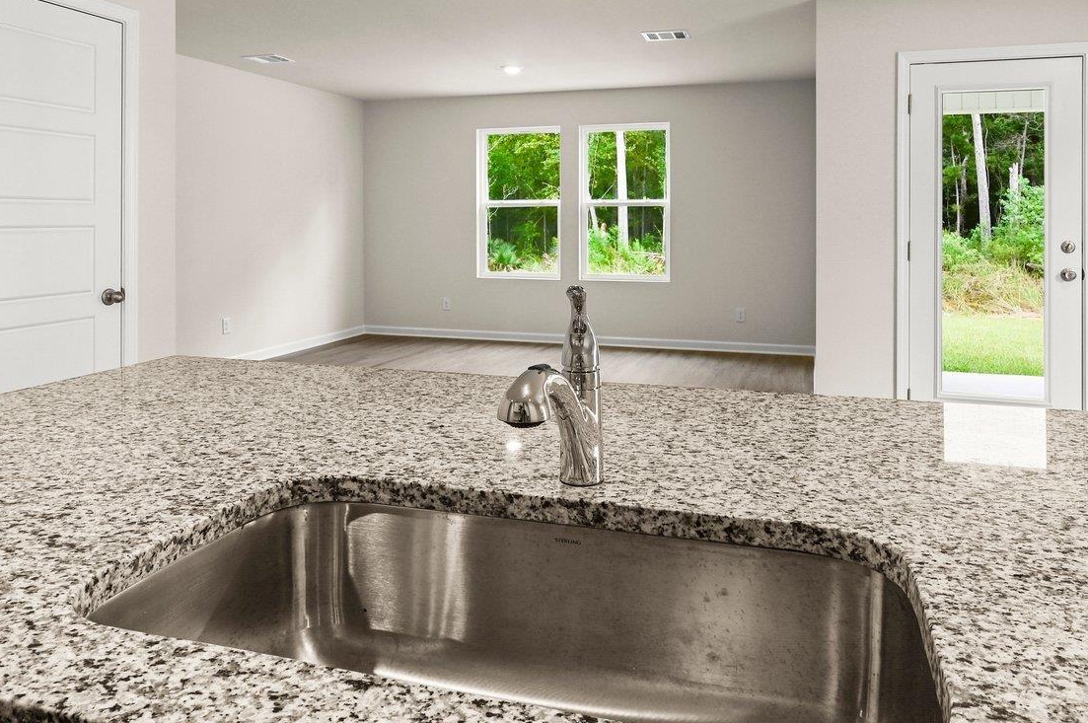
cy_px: 227
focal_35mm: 26
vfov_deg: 48.4
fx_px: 785
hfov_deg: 69.4
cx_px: 572
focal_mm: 14
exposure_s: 1/3
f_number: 10
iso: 200
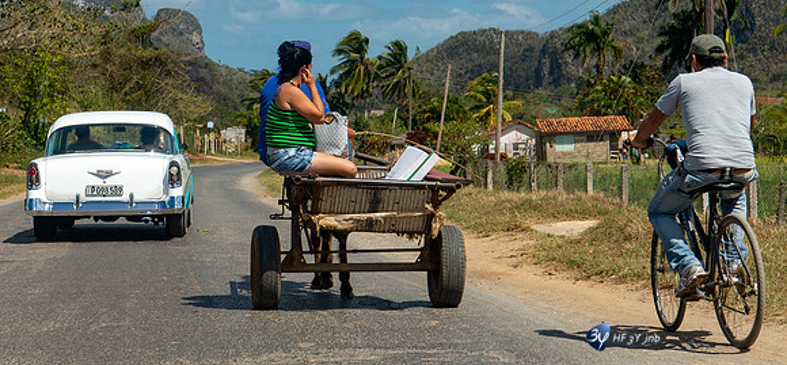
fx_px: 2024
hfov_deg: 22.0
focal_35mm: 101
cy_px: 139
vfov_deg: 10.3
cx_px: 387
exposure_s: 1/2000
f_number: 9
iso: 640
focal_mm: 70
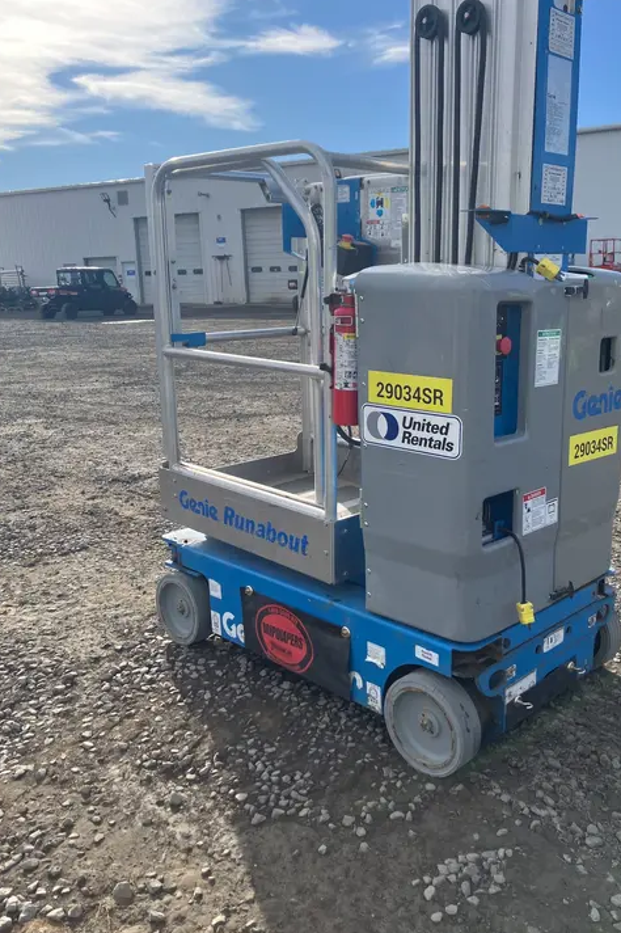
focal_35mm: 30
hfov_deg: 43.5
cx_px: 354
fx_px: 777
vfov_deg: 62.0
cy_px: 474
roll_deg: +1.3
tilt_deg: -13.0
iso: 32
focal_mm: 3.99
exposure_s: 1/1389
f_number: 1.8
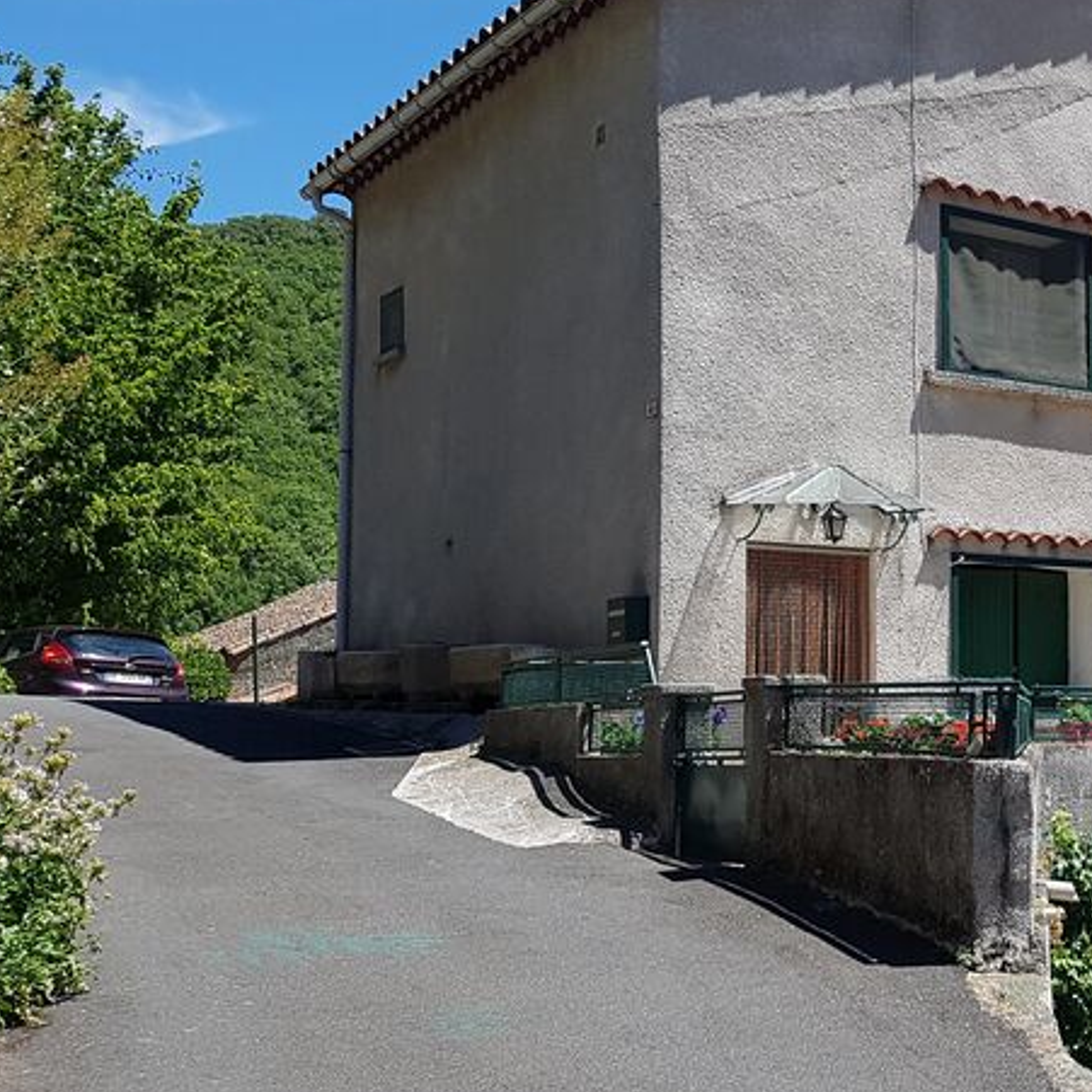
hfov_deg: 30.2
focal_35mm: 51
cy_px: 525
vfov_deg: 33.4
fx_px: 1820
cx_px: 1177
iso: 50
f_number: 1.7
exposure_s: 1/1876
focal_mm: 4.2
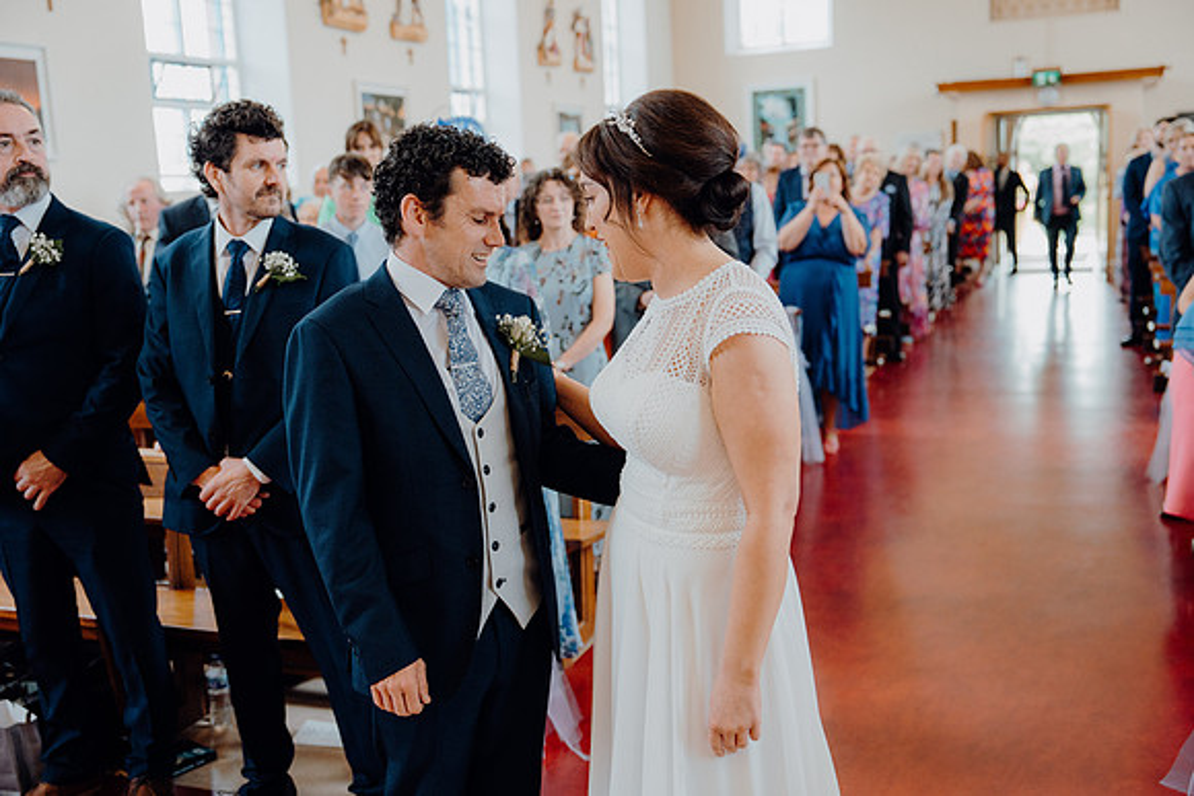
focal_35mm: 38
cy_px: 398
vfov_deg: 35.1
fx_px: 1261
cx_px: 597
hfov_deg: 50.7
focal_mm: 38
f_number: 2.8
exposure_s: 1/200
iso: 1000
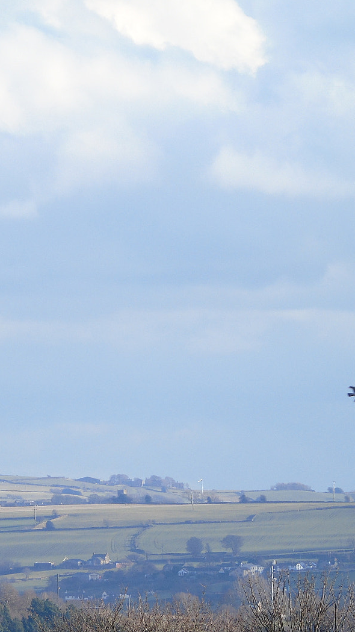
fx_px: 7732
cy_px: 346
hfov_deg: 2.6
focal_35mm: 462
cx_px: 28
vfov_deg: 4.7
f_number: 5
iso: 80
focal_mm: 50
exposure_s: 1/160
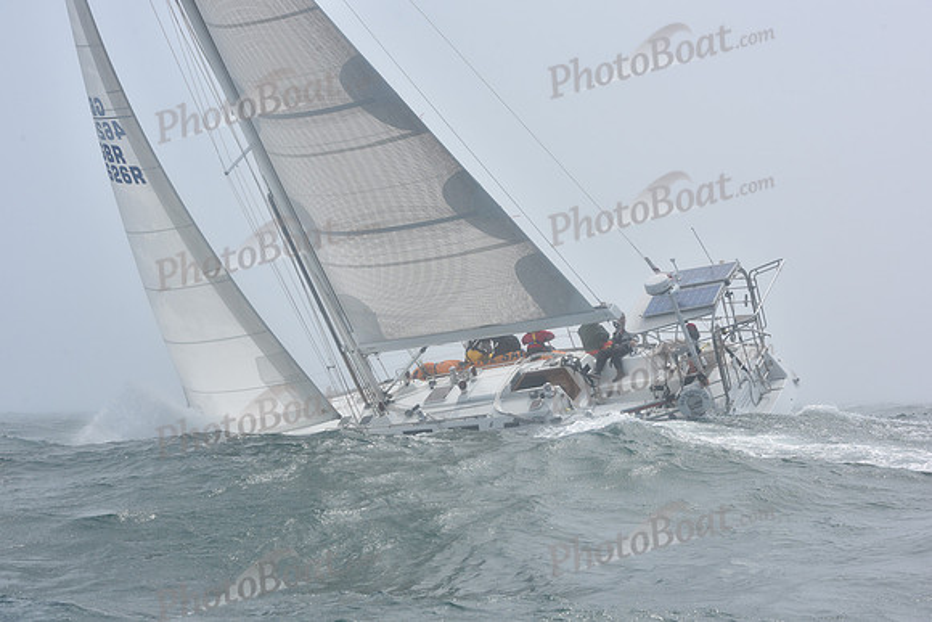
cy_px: 311
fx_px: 1813
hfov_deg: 28.8
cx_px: 466
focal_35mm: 70
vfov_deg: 19.5
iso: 320
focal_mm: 70
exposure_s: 1/800
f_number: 10
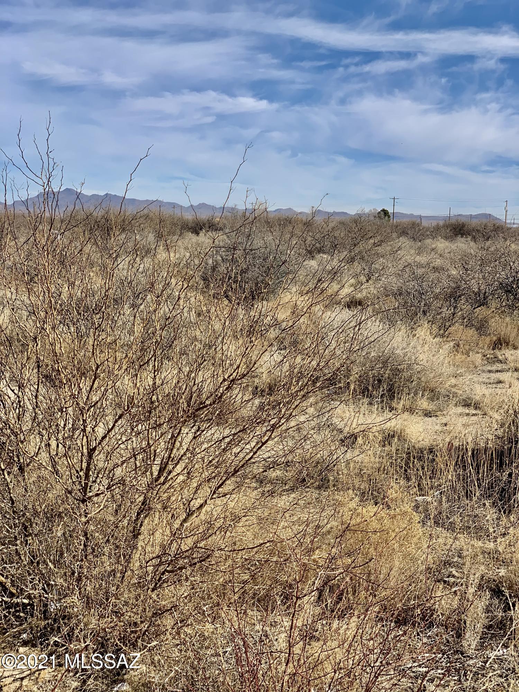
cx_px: 260
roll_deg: -1.2
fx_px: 1040
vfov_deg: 36.8
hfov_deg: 28.0
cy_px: 346
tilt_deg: -5.5
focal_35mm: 52
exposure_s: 1/1332
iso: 16
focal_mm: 6
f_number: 2.4
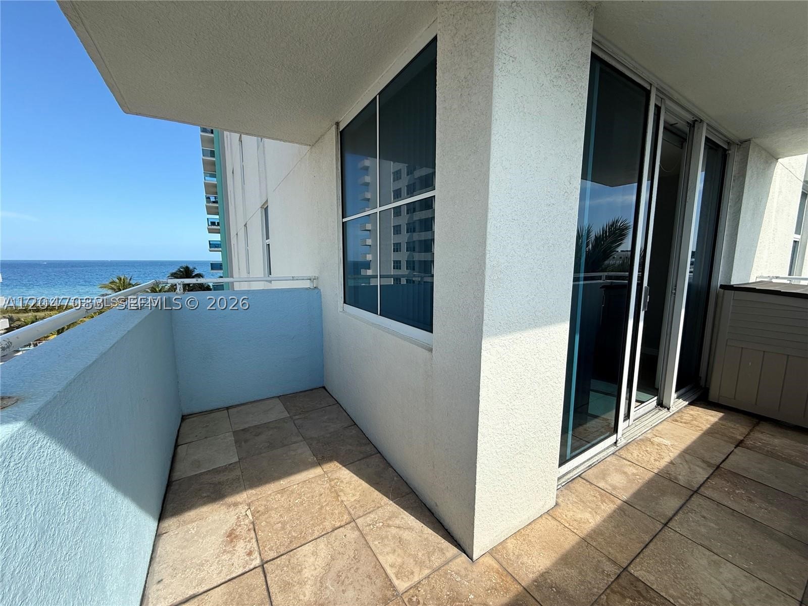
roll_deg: -0.4
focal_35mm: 14
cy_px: 303
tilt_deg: -7.5
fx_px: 327
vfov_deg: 85.7
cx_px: 404
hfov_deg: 102.1
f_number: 2.2
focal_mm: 2.22
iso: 50
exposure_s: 1/1259
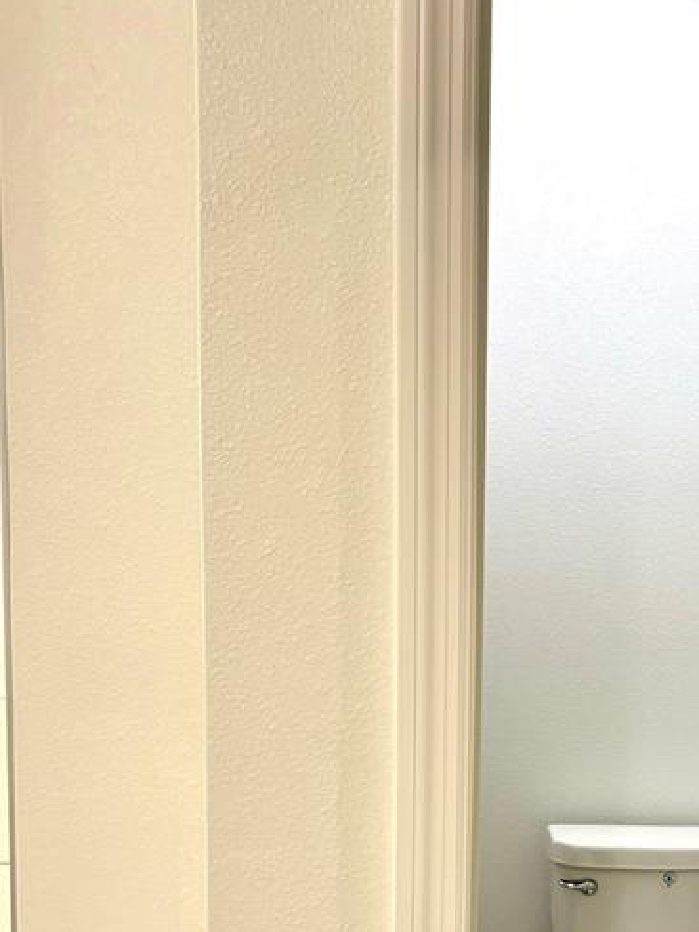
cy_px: 726
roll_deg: -2.3
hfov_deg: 22.3
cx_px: 646
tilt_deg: -8.0
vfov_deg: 29.7
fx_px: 1723
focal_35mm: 64
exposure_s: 1/60
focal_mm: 5.96
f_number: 1.6
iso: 80
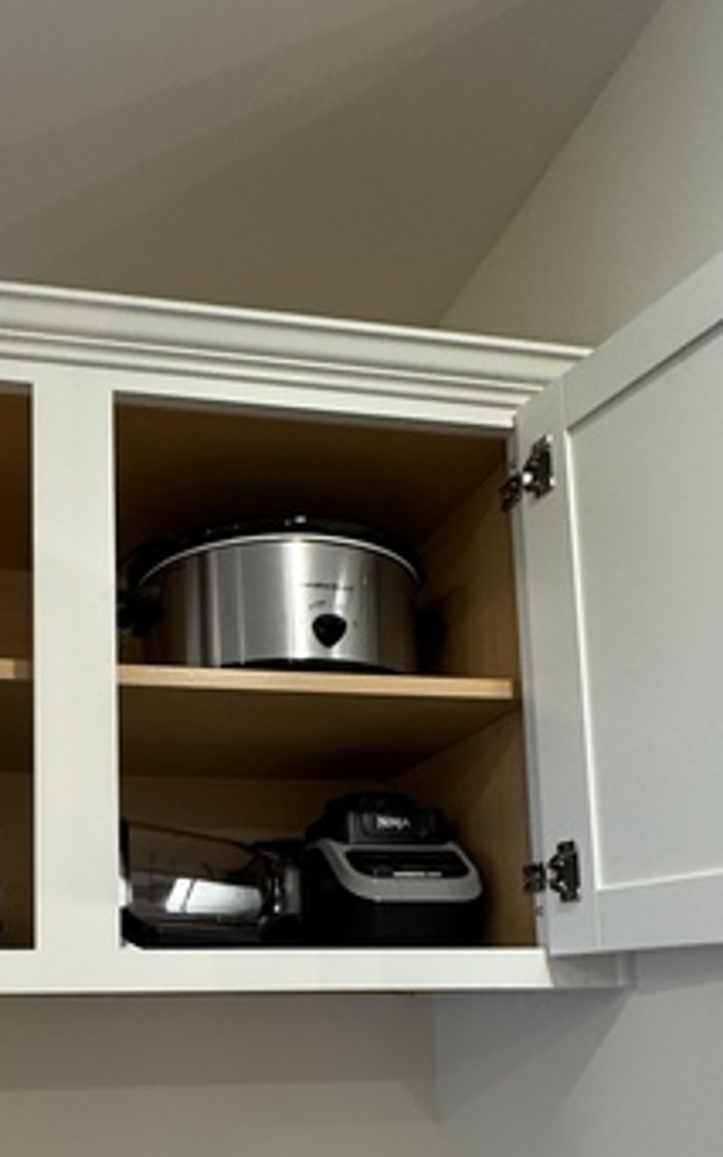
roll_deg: +0.1
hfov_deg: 40.6
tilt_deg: +6.5
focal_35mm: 29
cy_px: 918
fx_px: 915
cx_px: 105
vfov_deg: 59.8
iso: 200
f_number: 2.2
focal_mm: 2.22
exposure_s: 1/60
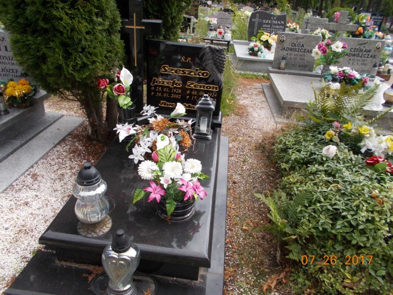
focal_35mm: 26
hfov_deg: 67.3
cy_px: 148
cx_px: 196
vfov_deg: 53.1
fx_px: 295
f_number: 3.2
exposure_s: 1/500
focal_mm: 4.6
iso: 80
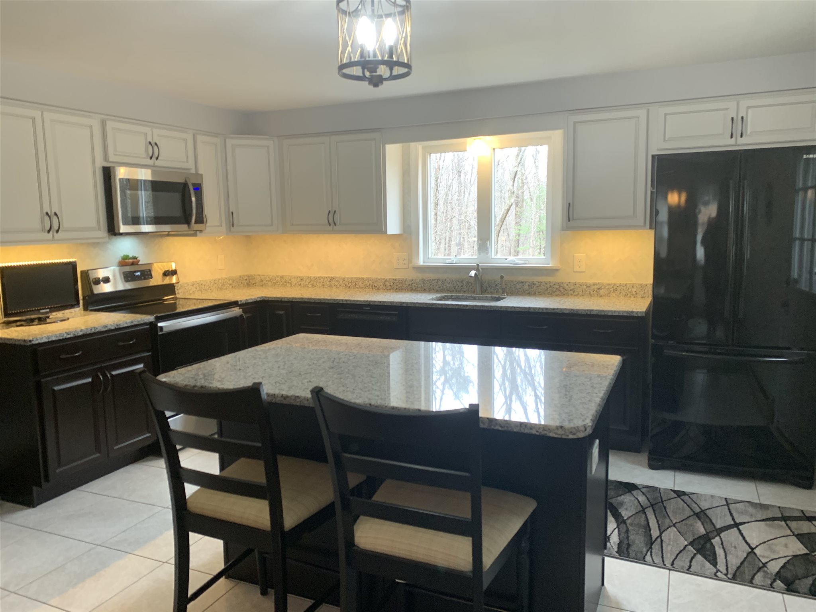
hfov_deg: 67.3
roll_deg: +0.2
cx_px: 408
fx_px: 613
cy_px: 306
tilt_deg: -6.9
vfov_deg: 53.1
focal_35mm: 26
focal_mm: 4.25
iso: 160
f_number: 1.8
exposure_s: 1/60
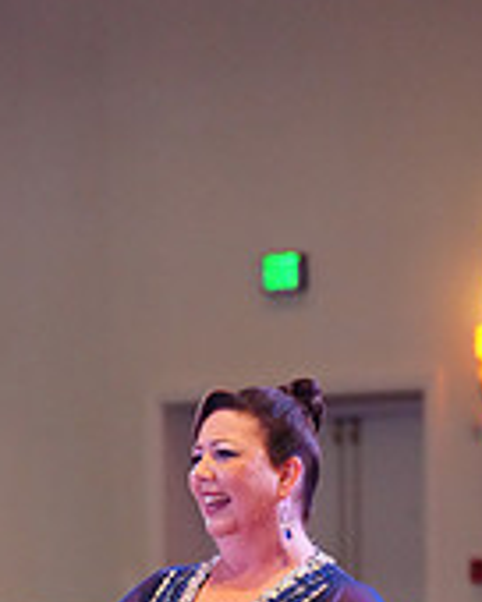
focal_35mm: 256
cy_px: 907
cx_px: -5
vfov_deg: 7.4
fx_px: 4565
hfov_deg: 6.0
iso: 5000
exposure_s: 1/400
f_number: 2.8
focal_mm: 80
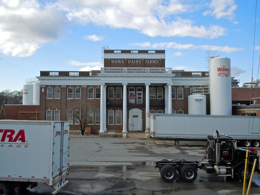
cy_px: 98
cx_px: 130
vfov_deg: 42.9
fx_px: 248
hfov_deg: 55.4
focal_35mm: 33
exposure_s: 1/500
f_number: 4
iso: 100
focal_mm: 5.9
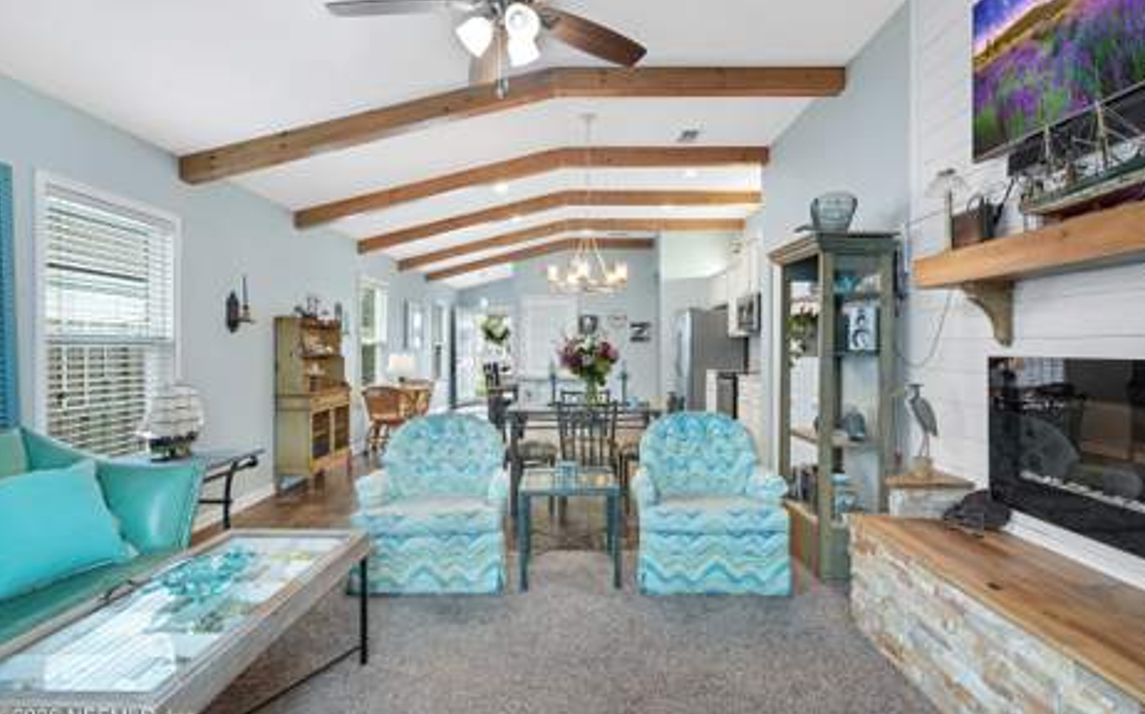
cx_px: 587
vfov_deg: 64.9
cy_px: 356
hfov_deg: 91.1
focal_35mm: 18
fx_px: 561
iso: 100
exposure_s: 5
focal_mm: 17
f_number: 8
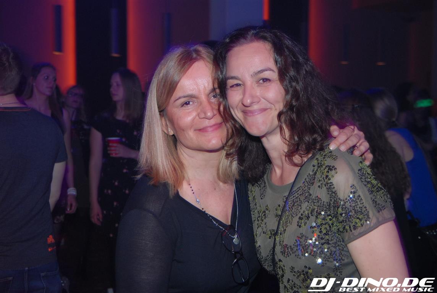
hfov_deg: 37.8
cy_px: 146
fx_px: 639
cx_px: 218
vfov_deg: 25.9
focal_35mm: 52
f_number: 5.6
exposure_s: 1/6
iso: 400
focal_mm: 35
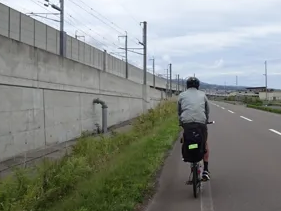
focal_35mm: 41
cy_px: 81
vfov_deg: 35.0
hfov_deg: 43.2
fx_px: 333
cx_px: 232
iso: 80
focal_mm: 4.1
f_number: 3.5
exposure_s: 1/500
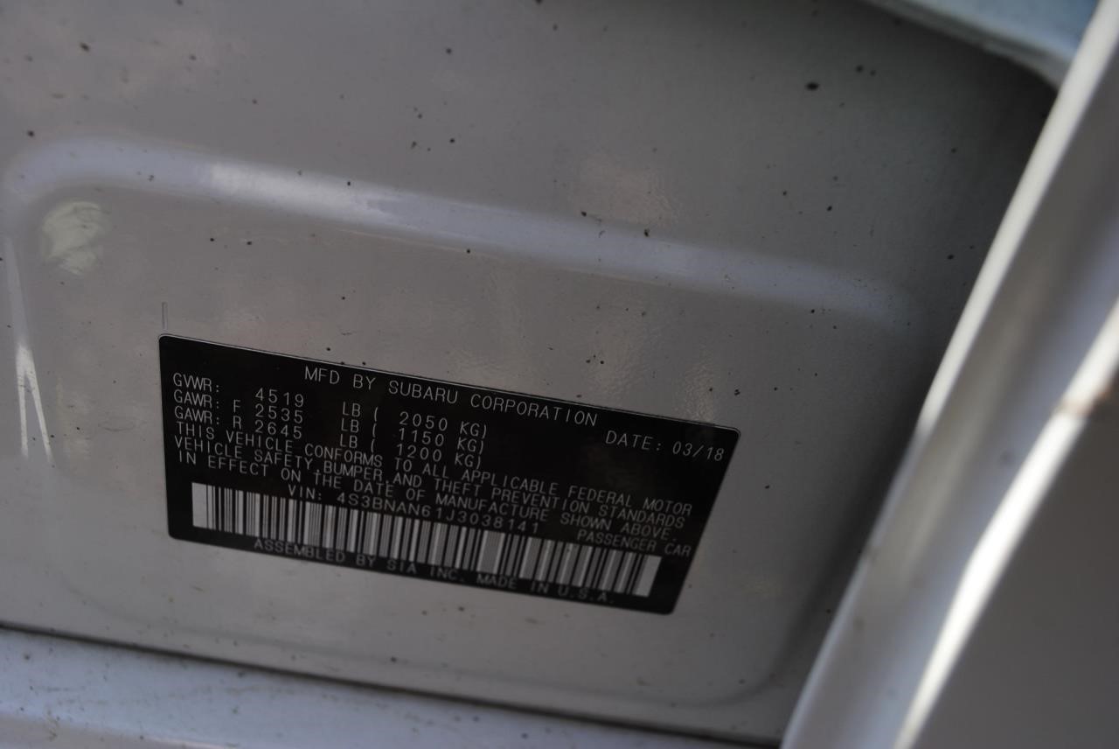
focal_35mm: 39
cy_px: 374
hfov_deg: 49.5
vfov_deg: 34.3
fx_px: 1213
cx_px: 560
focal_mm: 26
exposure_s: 1/125
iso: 125
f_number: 5.6
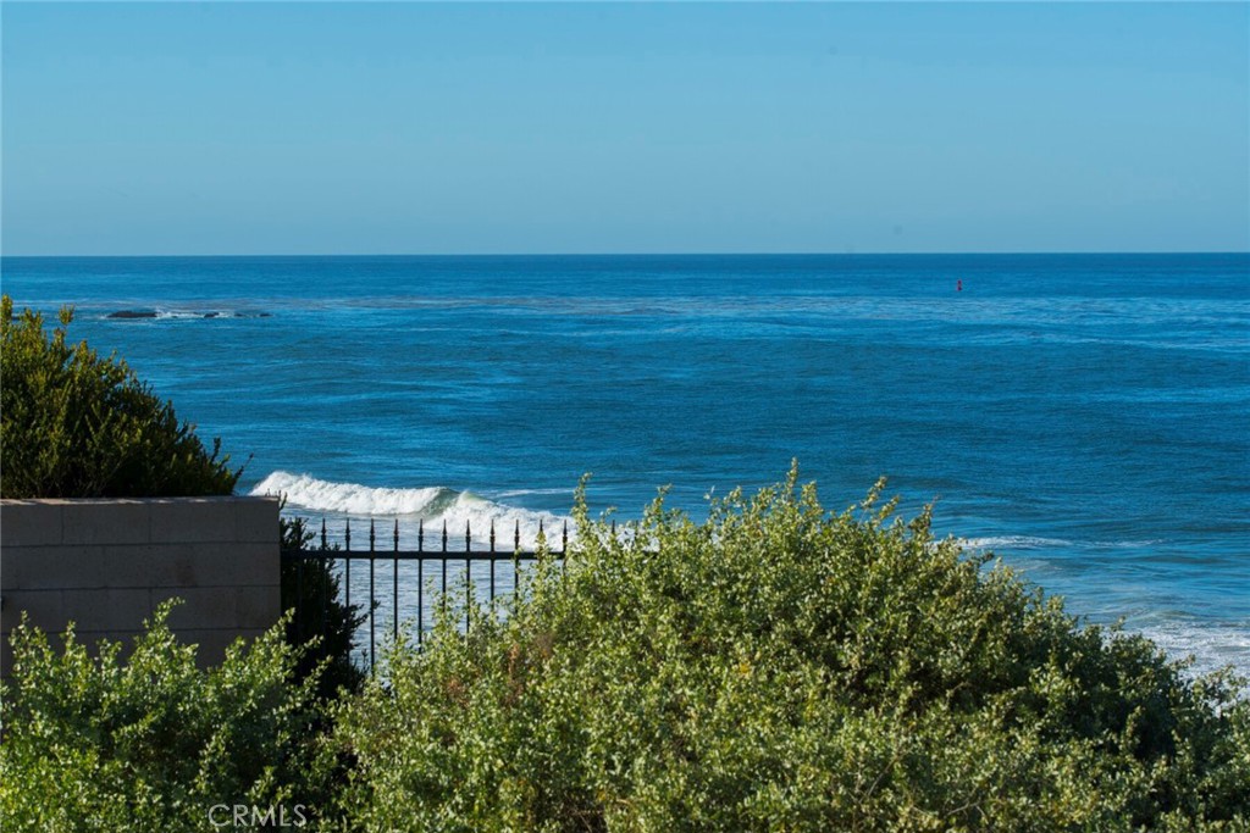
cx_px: 625
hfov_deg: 18.9
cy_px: 416
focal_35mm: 108
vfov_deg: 12.7
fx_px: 3750
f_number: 11
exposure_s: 1/320
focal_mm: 108
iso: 200
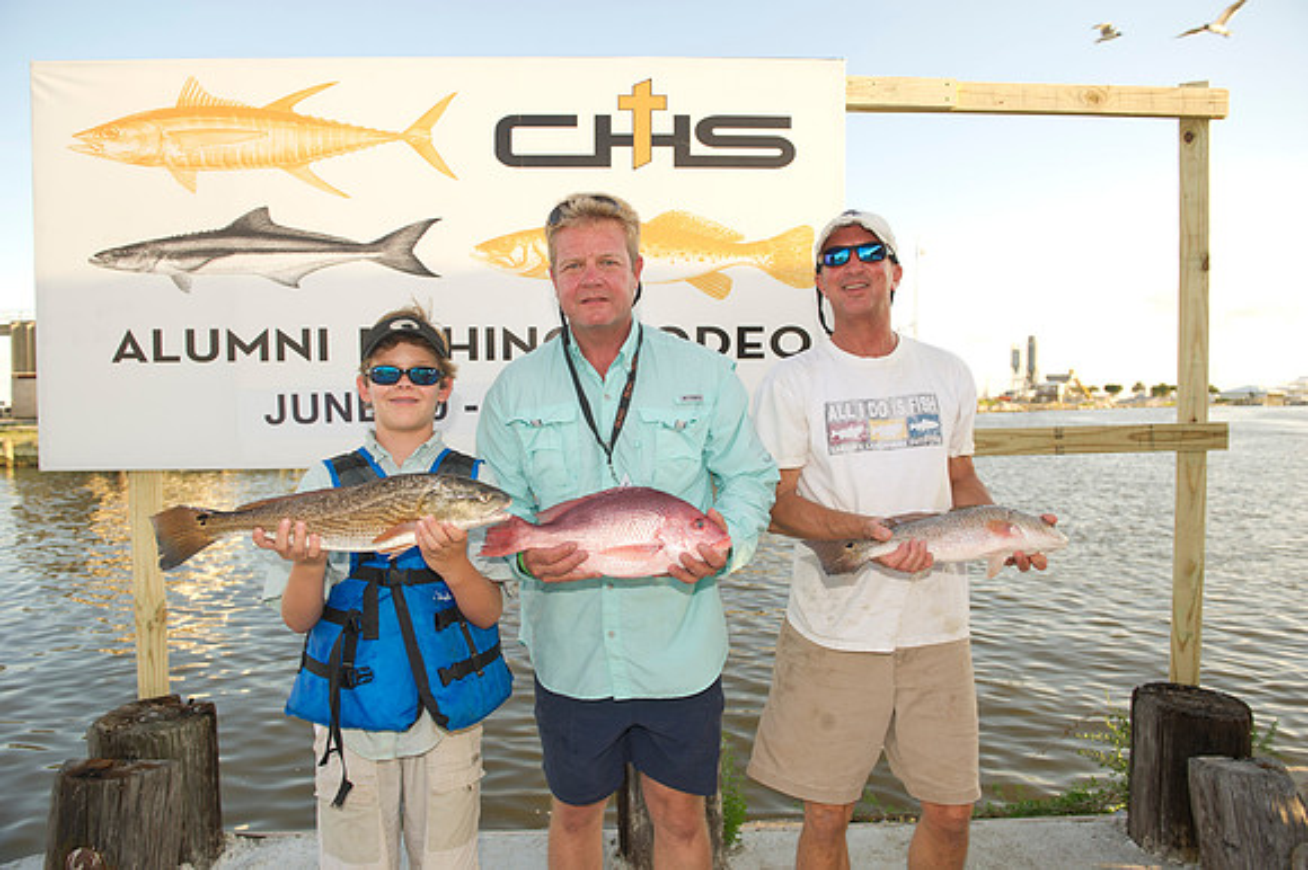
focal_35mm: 26
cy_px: 435
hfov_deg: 69.4
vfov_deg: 49.5
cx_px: 654
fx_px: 944
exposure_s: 1/200
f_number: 4.5
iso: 125
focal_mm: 26
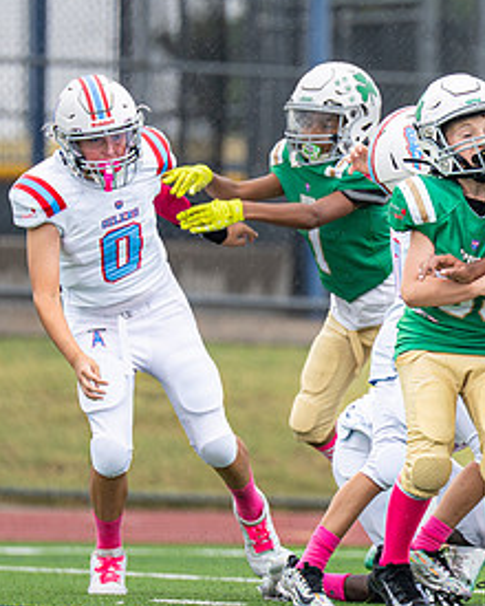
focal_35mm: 725
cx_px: 622
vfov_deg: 2.7
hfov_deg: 2.1
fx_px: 13008
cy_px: 294
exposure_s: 1/1000
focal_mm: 200
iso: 400
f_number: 2.8
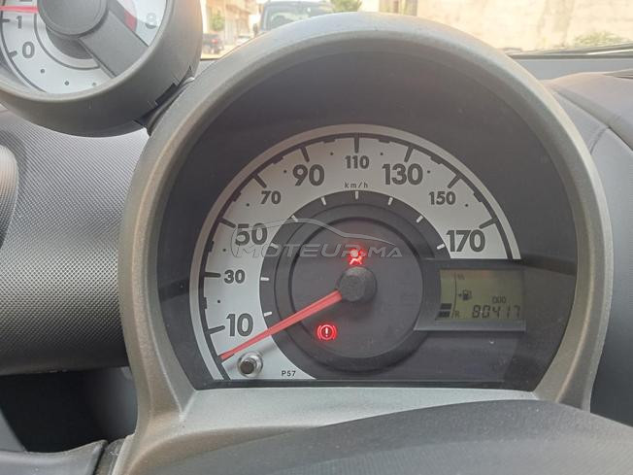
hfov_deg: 63.4
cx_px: 316
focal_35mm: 28
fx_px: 512
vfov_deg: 49.7
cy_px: 238
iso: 105
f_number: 2.2
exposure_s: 1/50
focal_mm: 3.46
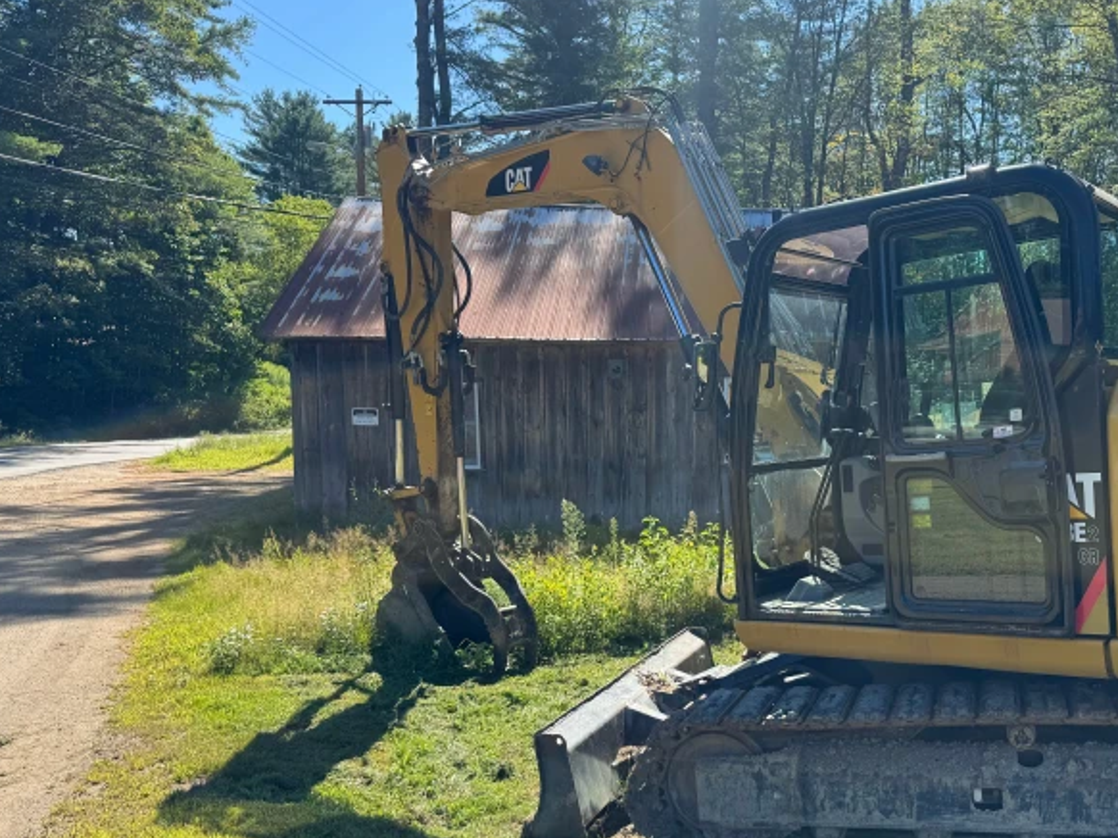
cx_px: 740
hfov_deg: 54.3
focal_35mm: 33
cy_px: 492
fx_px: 1065
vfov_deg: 42.8
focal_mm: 6.76
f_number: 1.78
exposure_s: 1/1366
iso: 80
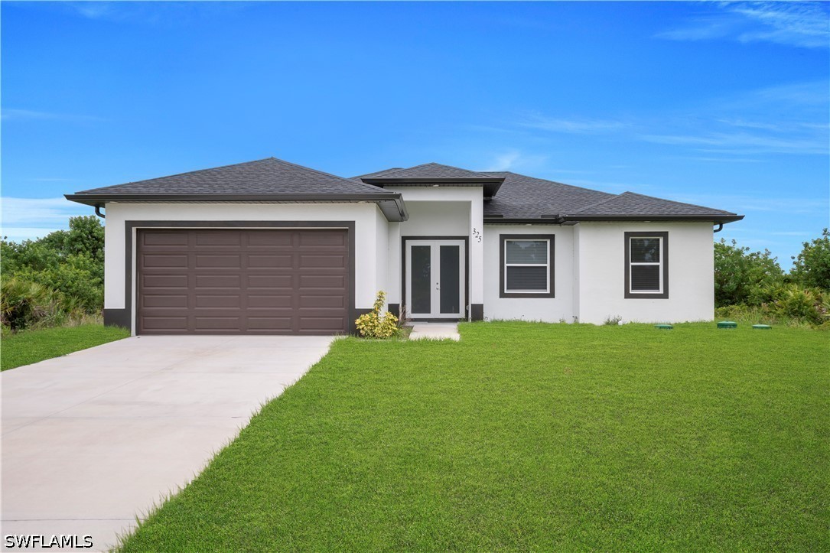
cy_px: 276
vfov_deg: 43.6
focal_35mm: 30
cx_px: 415
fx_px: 692
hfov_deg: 61.9
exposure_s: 1/250
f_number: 8
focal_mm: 20
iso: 100
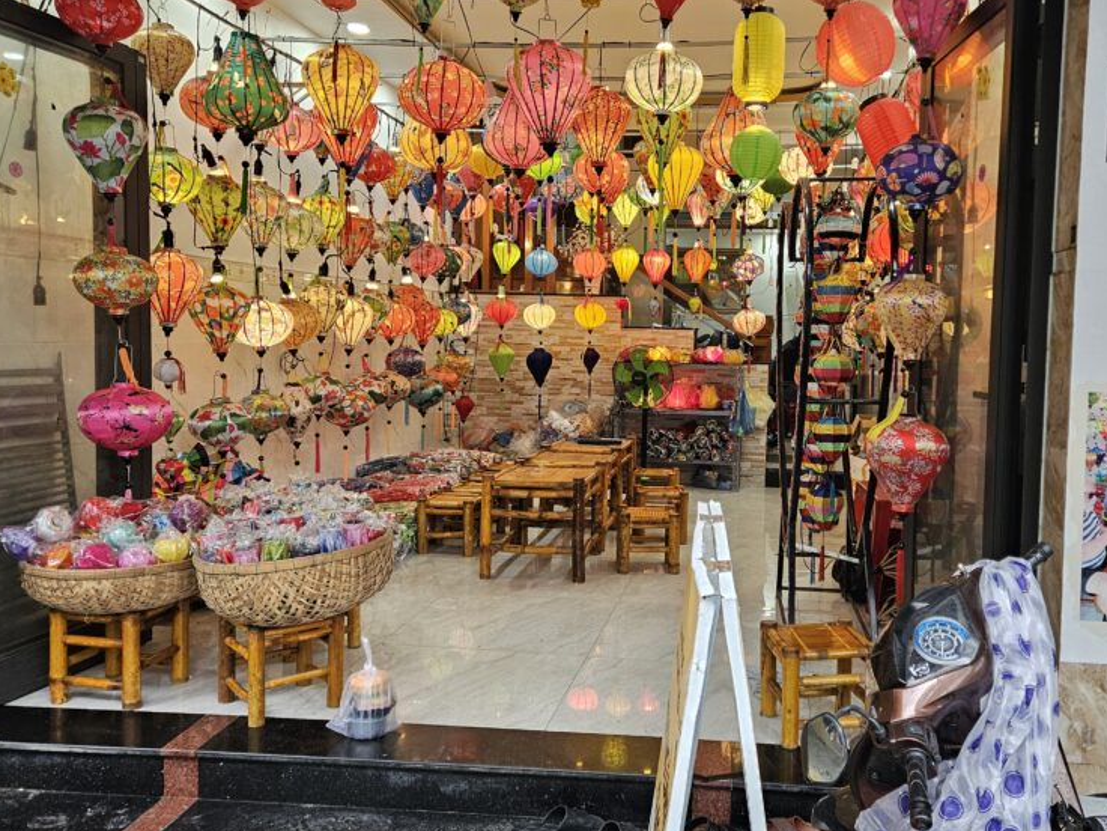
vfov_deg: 44.1
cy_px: 381
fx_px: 1023
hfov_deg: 56.6
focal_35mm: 32
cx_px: 635
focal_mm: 5.4
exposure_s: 1/100
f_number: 1.8
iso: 250
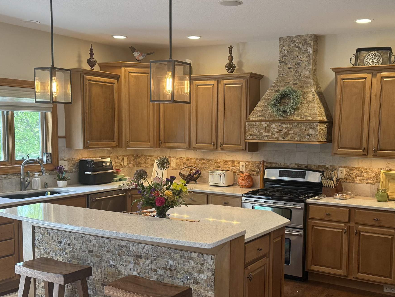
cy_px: 171
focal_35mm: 42
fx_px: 479
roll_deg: -0.8
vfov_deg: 34.3
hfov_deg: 44.6
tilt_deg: -5.7
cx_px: 232
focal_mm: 6.76
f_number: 1.78
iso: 250
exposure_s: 1/120
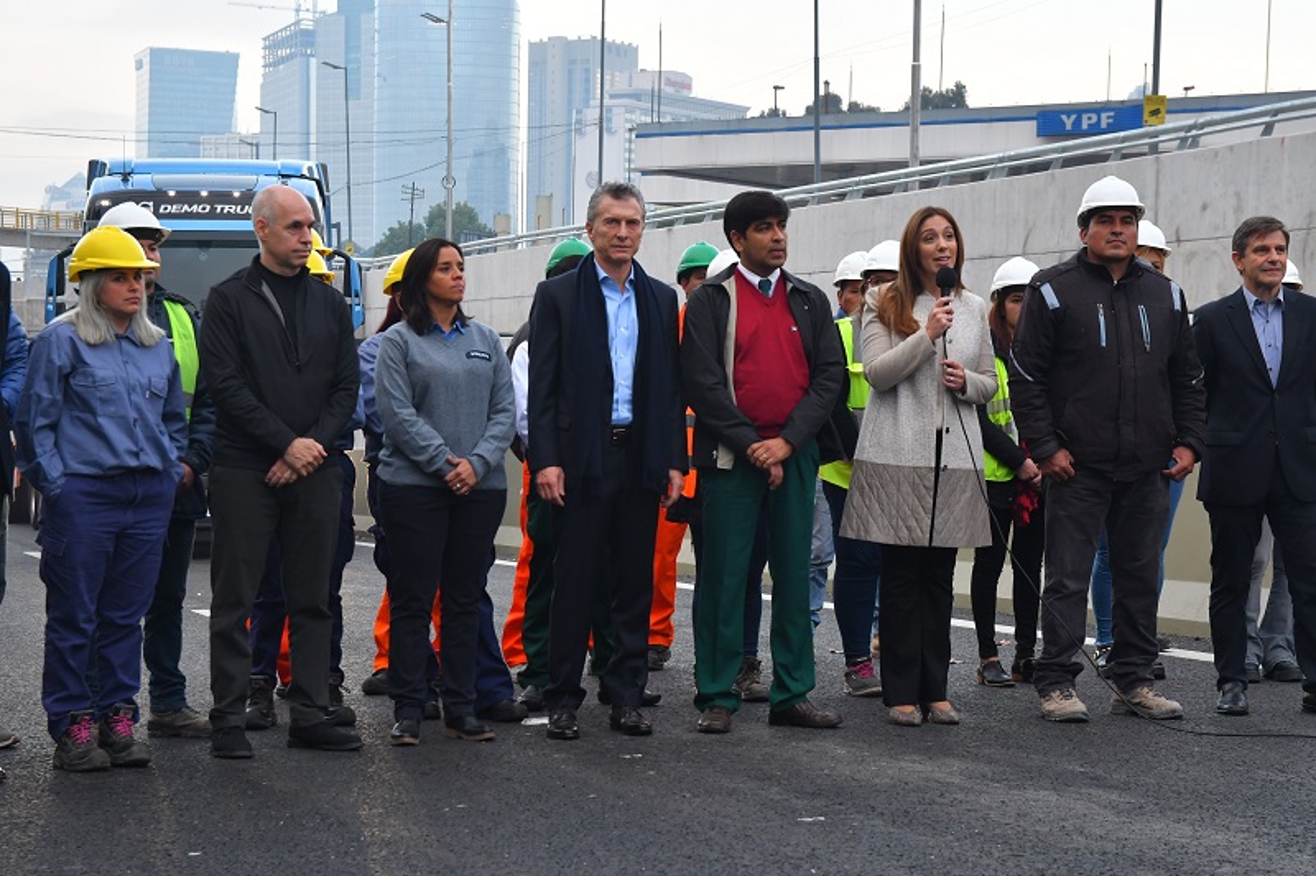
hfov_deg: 27.0
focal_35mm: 75
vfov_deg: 18.2
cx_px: 658
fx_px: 2741
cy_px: 438
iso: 1000
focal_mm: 50
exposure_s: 1/200
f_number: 5.6
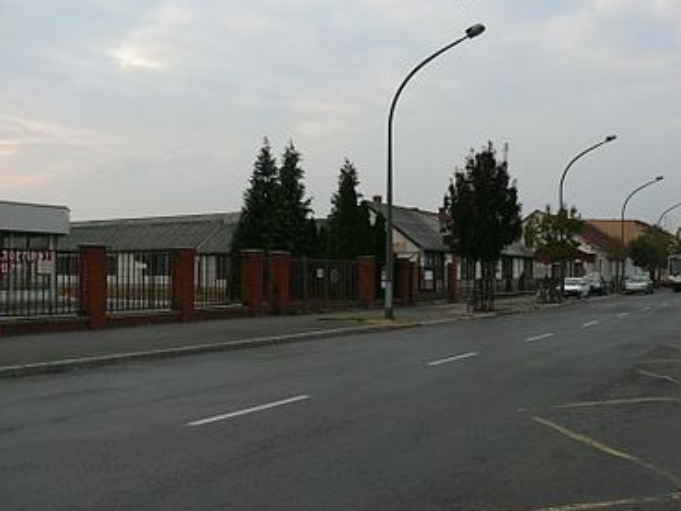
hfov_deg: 49.0
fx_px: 748
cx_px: 355
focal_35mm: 38
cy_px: 261
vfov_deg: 37.7
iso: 100
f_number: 4
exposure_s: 1/250
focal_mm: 7.4
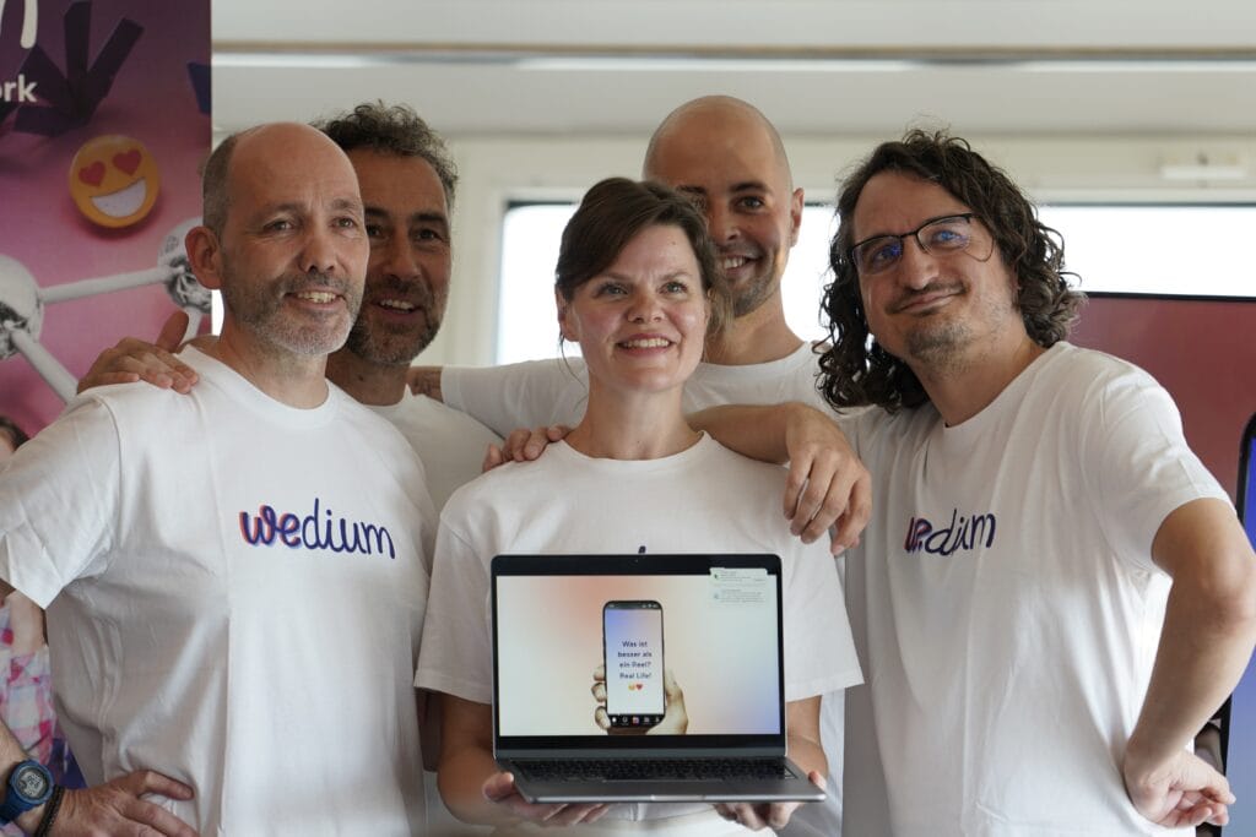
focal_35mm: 155
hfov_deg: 13.2
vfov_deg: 8.9
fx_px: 5408
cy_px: 418
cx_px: 628
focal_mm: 155
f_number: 2.8
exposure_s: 1/160
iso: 200
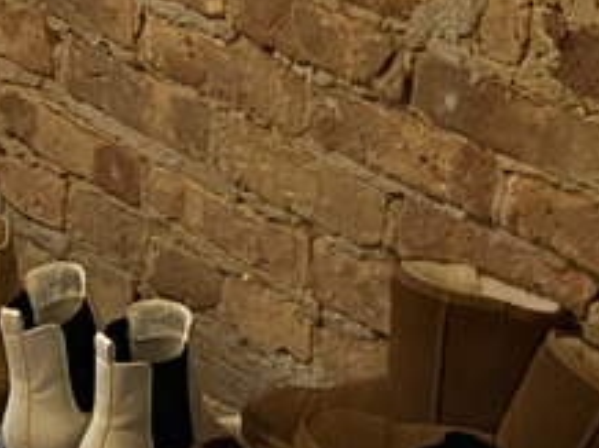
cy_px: -566
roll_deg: +1.1
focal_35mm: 172
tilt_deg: -12.9
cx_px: -566
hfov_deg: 10.6
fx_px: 2973
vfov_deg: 8.1
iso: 250
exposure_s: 1/60
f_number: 1.8
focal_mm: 4.25
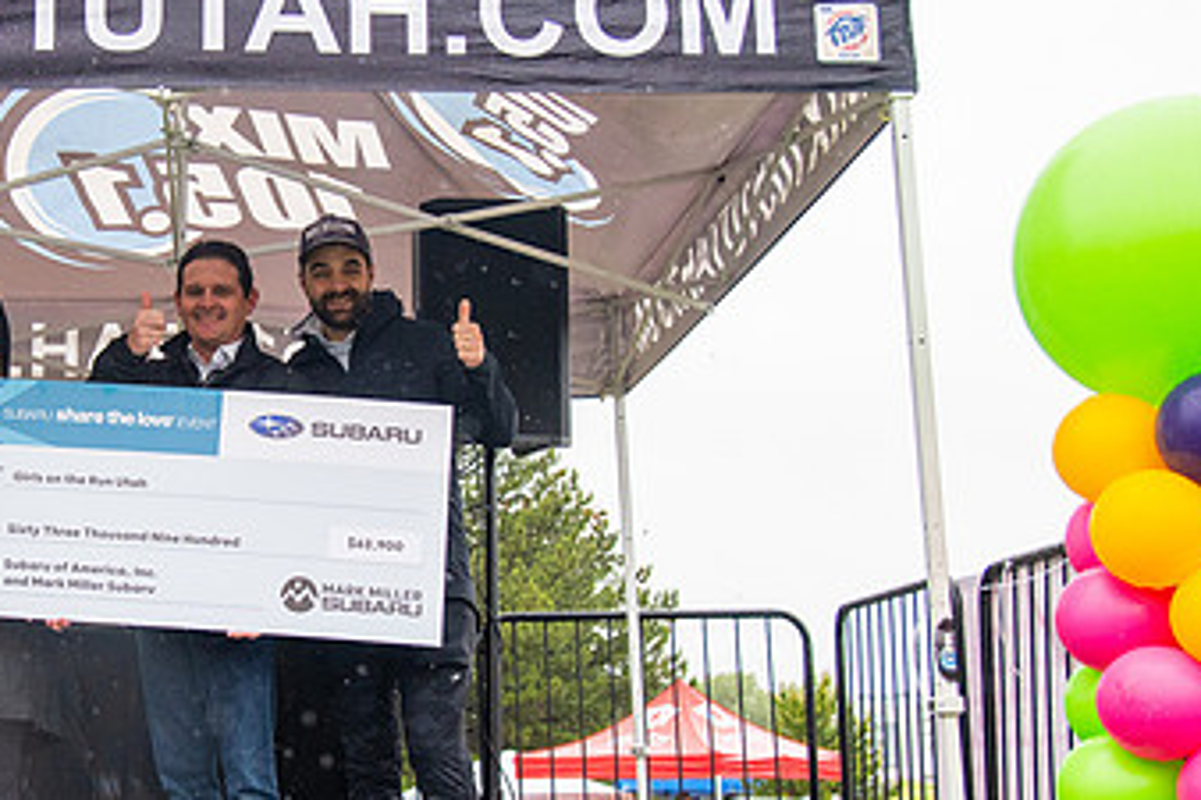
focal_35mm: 60
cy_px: 469
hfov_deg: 32.4
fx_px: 2001
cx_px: 220
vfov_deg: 22.6
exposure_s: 1/1250
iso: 2000
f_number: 4
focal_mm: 31
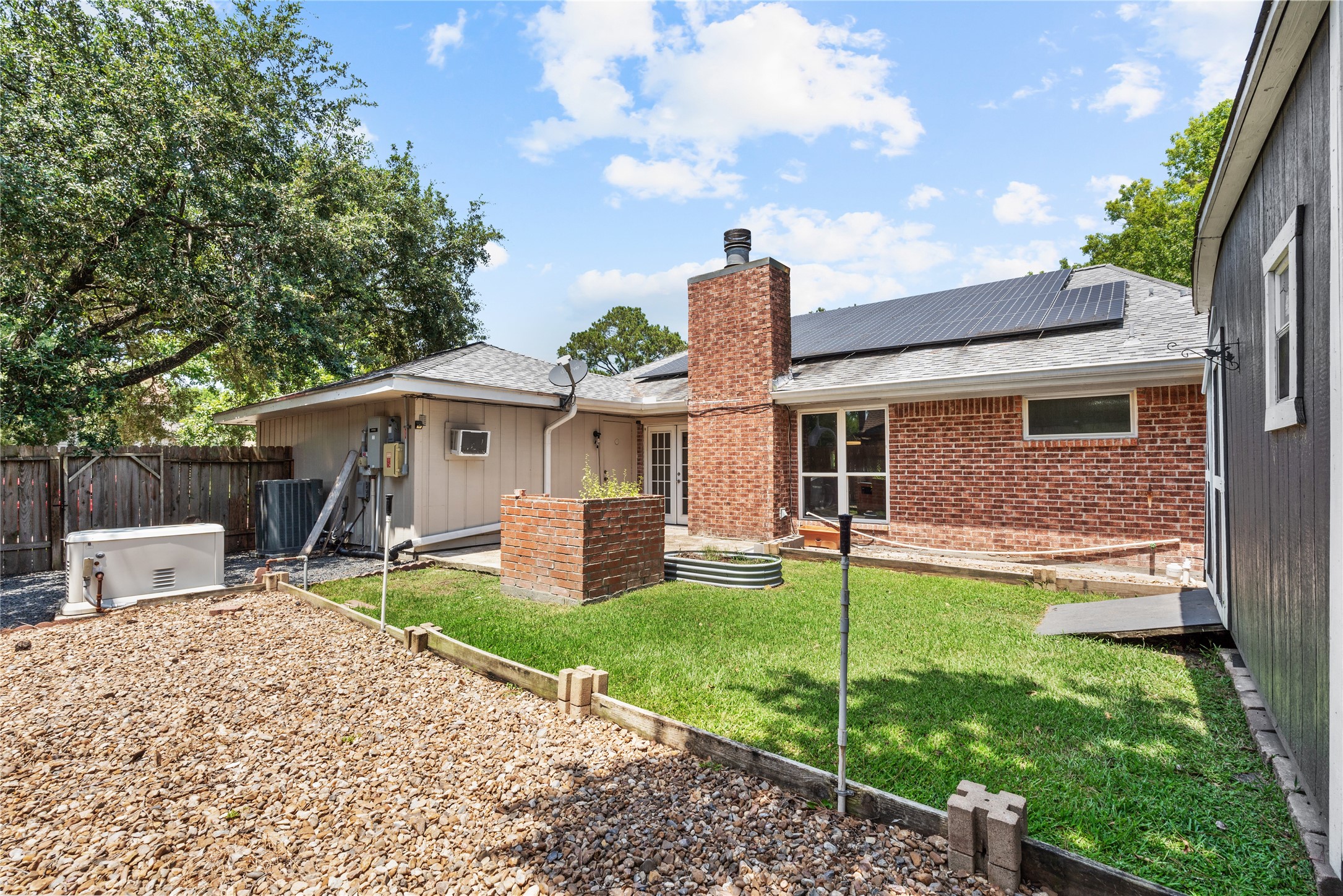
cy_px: 448
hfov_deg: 96.7
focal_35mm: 16
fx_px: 597
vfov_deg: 73.8
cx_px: 672
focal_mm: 16
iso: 100
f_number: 11
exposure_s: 1/80
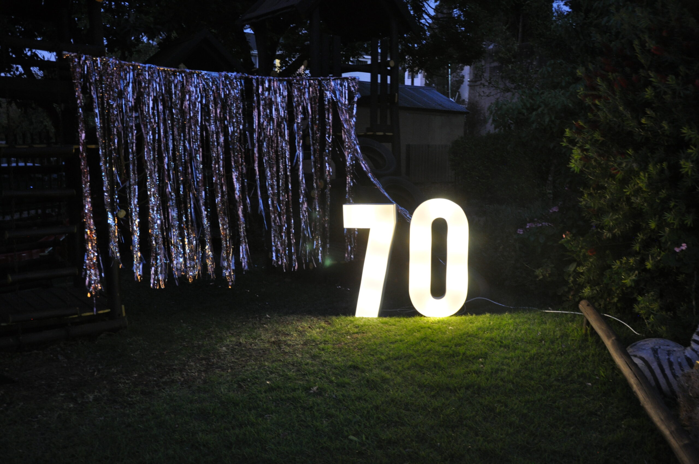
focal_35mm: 33
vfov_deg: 39.9
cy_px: 232
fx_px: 640
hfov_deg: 57.3
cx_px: 350
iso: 800
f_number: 3.8
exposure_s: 1/6
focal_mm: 22
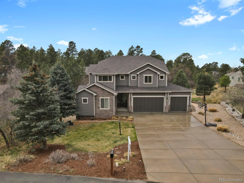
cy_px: 92
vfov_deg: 56.8
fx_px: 169
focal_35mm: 24
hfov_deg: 71.6
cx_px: 122
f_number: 2.8
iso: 110
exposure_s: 1/500
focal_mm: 4.5
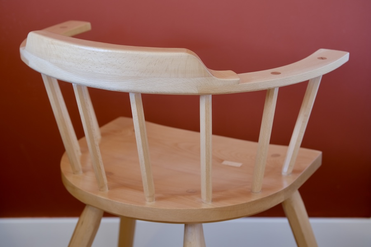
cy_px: 124
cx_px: 186
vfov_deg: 18.2
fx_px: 773
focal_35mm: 75
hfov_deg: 27.0
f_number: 4
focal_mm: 50
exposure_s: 1/6
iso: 160
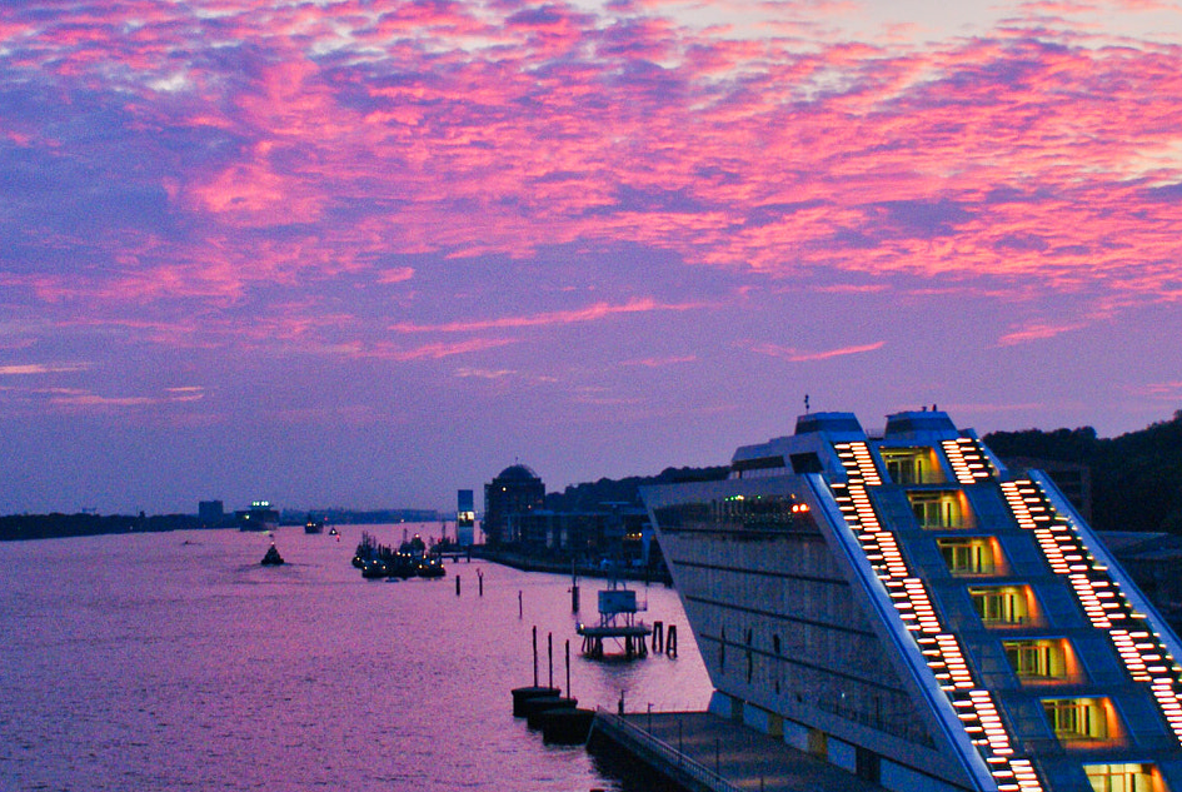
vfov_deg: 20.7
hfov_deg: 30.4
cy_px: 450
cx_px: 694
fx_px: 2170
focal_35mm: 66
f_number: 4.5
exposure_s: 1/40
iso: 400
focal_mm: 26
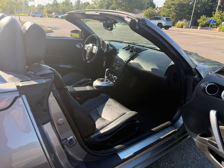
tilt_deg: -22.4
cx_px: 112
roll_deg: -4.2
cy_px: 84
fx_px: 155
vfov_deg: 56.8
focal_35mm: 24
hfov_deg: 71.6
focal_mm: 6.76
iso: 100
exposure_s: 1/1156
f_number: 1.78
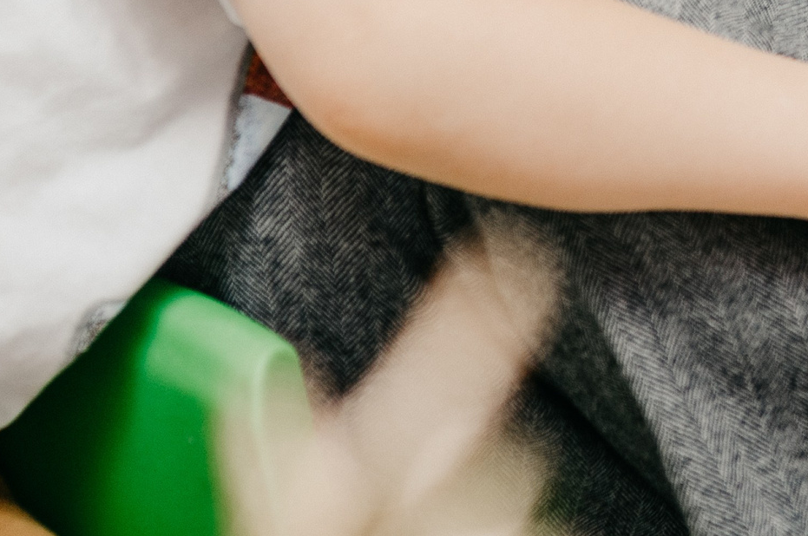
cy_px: -379
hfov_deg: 7.4
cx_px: 964
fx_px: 6186
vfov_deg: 4.9
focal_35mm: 276
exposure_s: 1/160
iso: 250
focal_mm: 70
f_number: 4
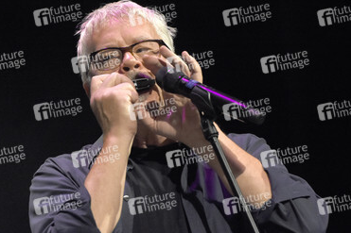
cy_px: 133
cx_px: 165
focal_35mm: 365
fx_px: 3557
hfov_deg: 5.6
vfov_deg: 3.8
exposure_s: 1/320
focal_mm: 200
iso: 1600
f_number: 3.2
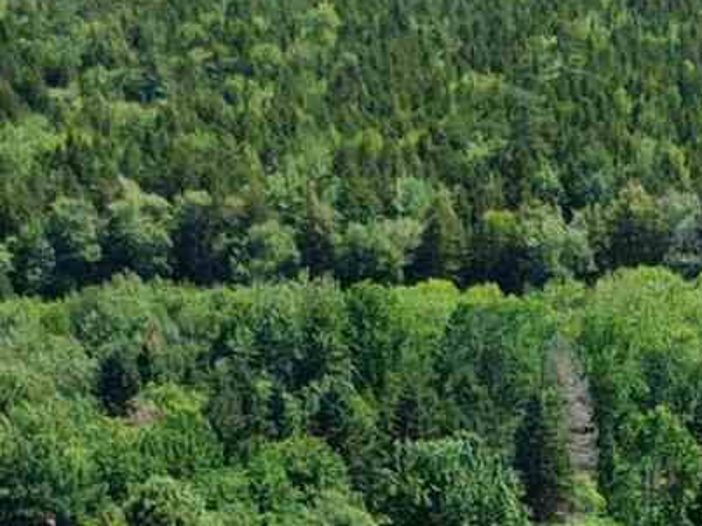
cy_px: 1181
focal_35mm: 122
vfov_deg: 10.7
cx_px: 725
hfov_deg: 15.8
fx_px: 2473
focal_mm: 3.05
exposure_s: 1/2000
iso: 400
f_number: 2.2
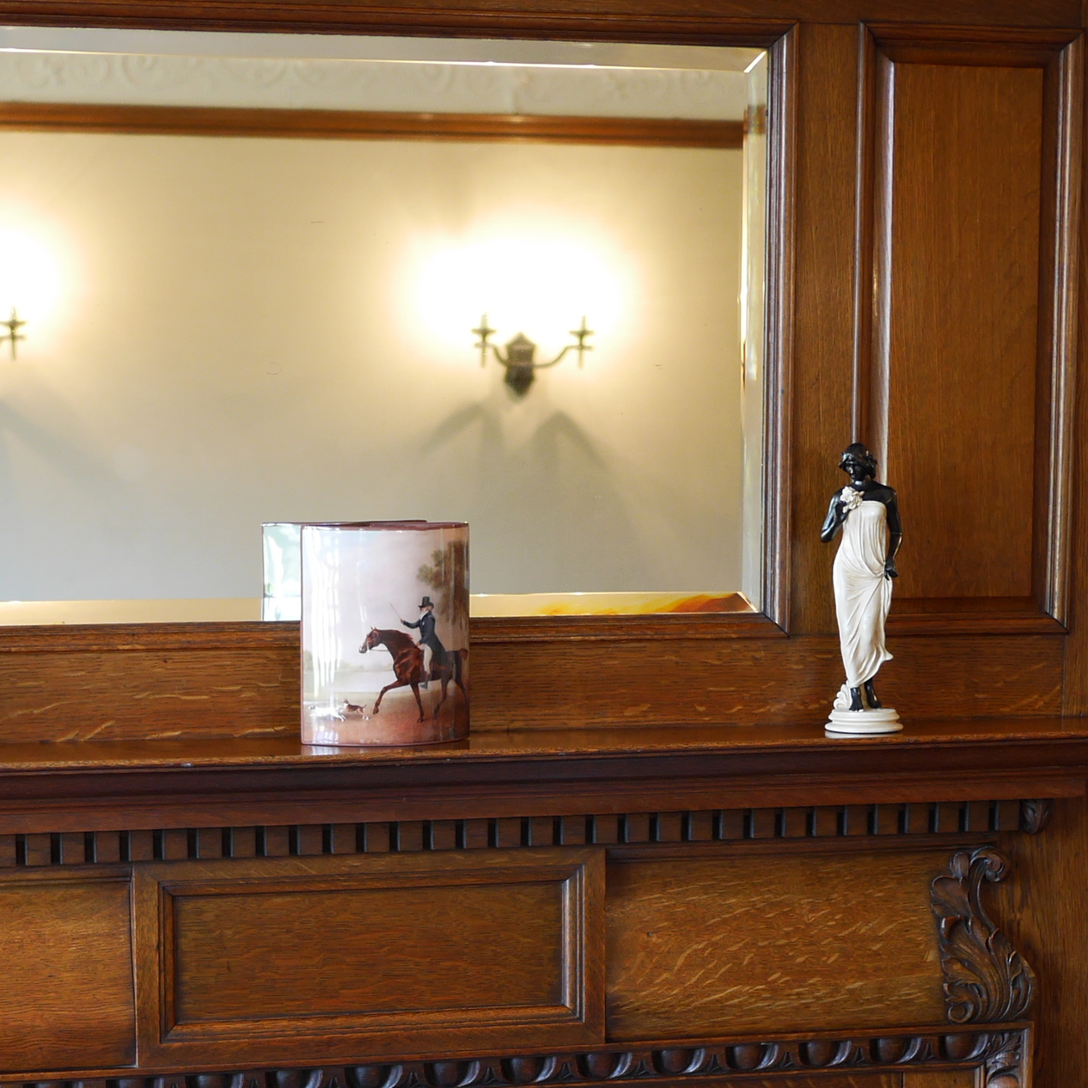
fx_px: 3307
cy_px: 885
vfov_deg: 18.5
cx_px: 320
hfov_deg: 18.6
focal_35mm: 93
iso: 400
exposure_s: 1/60
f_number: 1.7
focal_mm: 20
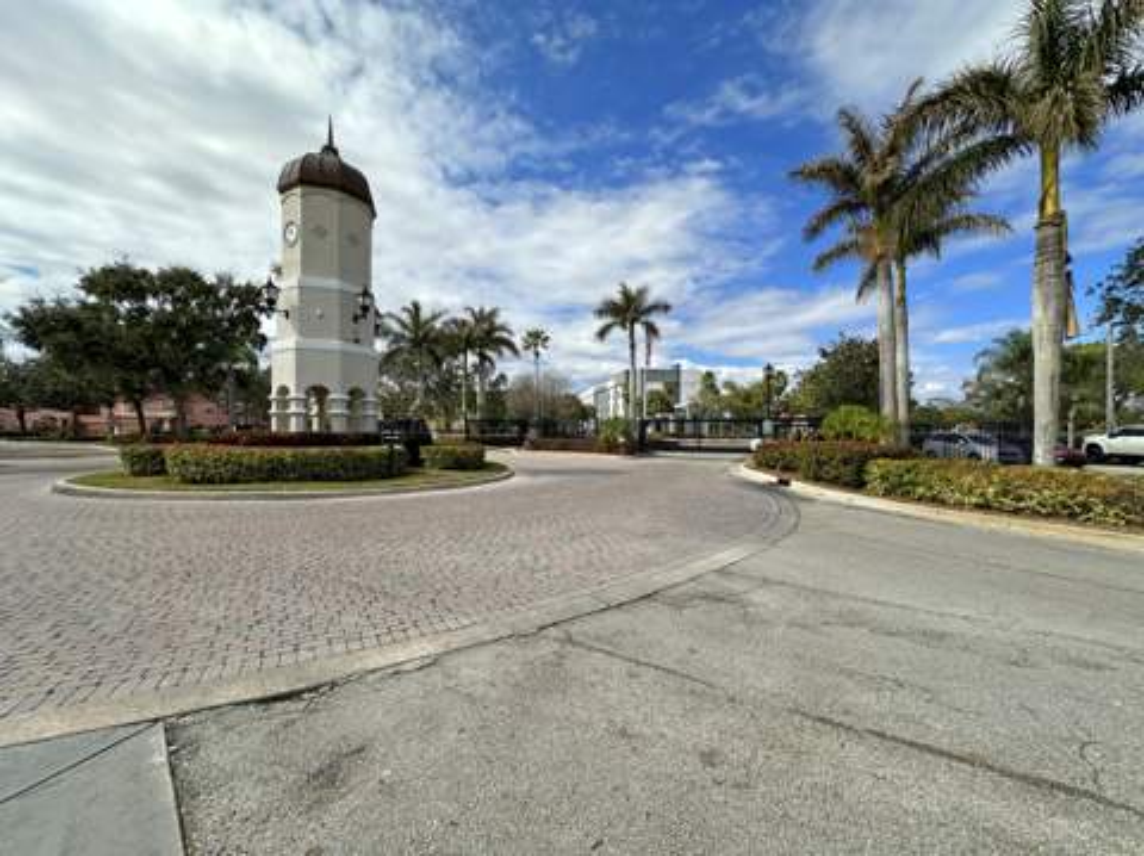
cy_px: 428
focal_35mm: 14
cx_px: 572
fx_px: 462
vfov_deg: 85.6
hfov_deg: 102.1
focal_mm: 2.22
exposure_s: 1/3300
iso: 50
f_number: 2.2
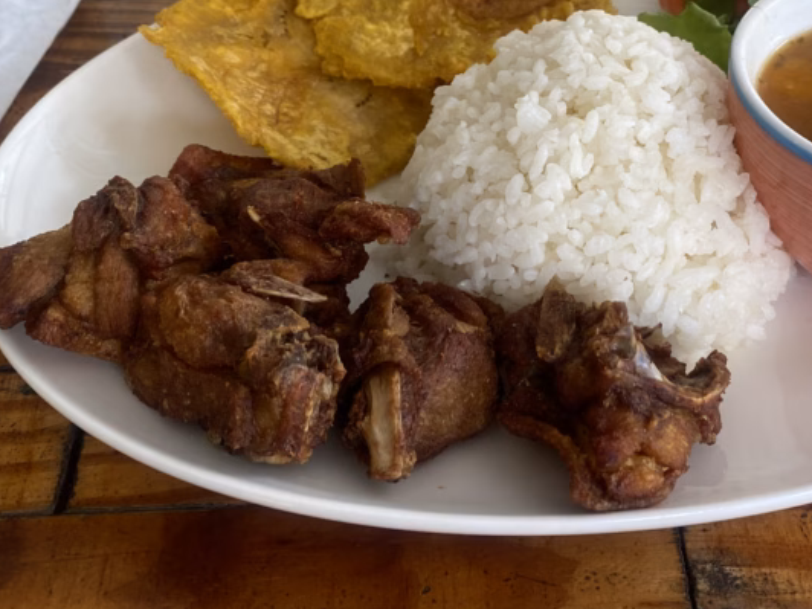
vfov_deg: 28.5
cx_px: 582
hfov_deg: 37.5
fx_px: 1173
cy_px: 131
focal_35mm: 50
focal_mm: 4.25
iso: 80
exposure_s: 1/120
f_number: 1.8
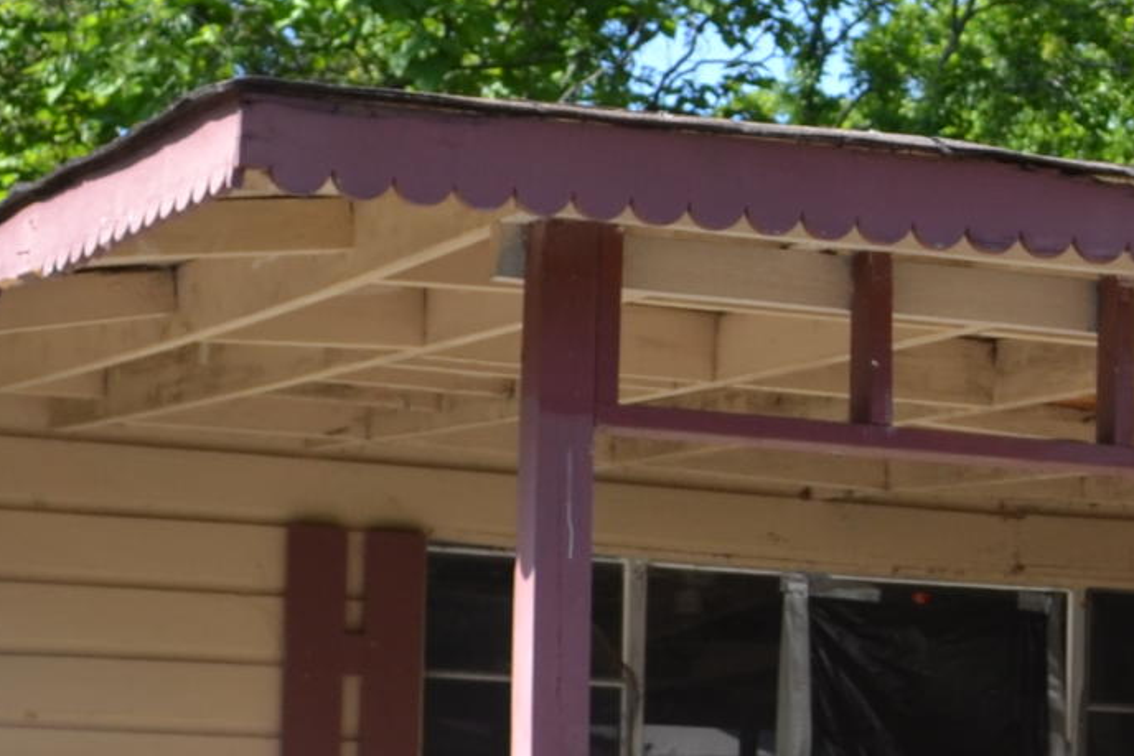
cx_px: 1696
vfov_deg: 8.7
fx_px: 4946
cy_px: 611
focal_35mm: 157
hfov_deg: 12.4
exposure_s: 1/125
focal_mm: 24
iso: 100
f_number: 5.6
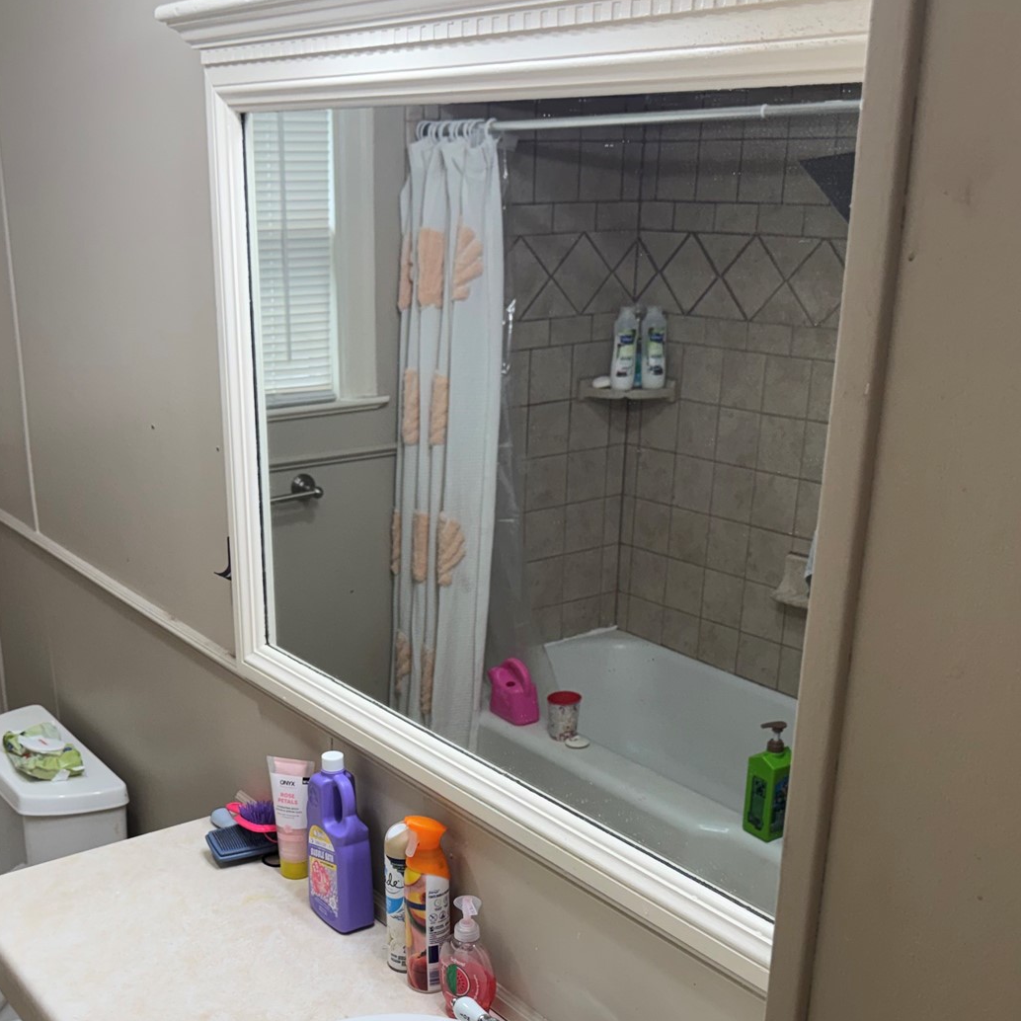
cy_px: 722
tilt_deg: -22.1
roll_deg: +0.4
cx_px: 405
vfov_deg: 39.3
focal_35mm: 42
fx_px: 1402
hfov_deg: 39.8
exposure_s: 1/120
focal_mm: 6.76
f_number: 1.78
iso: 100
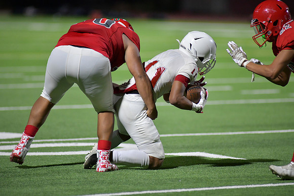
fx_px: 2450
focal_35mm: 300
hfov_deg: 6.9
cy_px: 98
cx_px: 147
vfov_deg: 4.6
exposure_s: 1/1250
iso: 4500
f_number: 3.2
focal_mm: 300
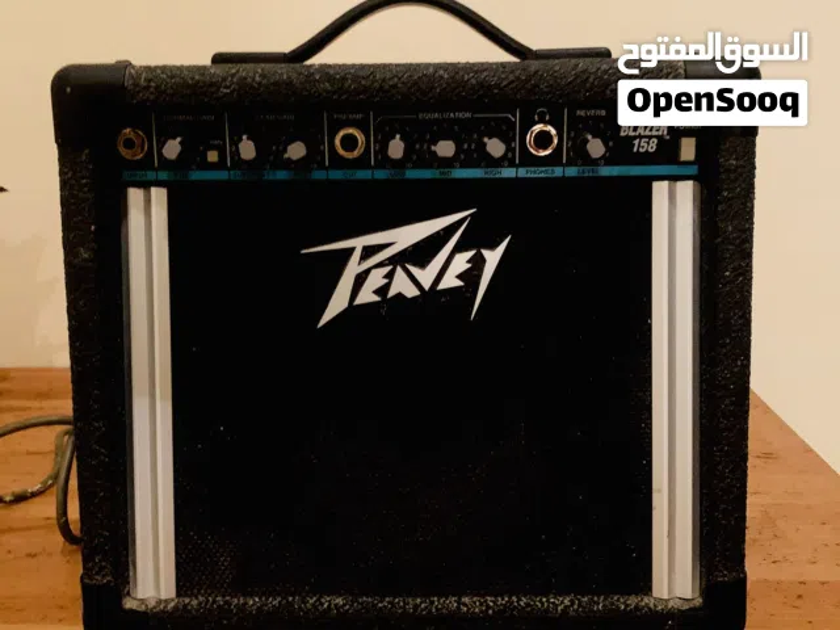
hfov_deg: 67.3
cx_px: 420
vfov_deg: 53.1
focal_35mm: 26
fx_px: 631
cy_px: 315
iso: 800
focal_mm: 4.25
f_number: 1.8
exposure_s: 1/25
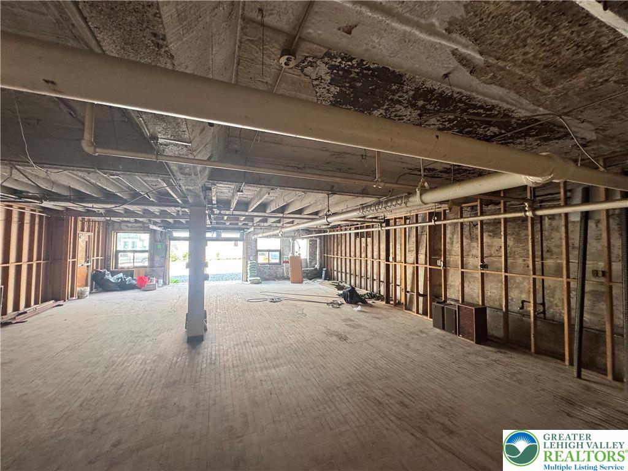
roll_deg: -0.4
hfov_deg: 102.1
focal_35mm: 14
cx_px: 314
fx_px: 254
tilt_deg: +2.5
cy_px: 236
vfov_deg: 85.7
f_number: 2.2
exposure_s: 1/93
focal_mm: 2.22
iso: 320
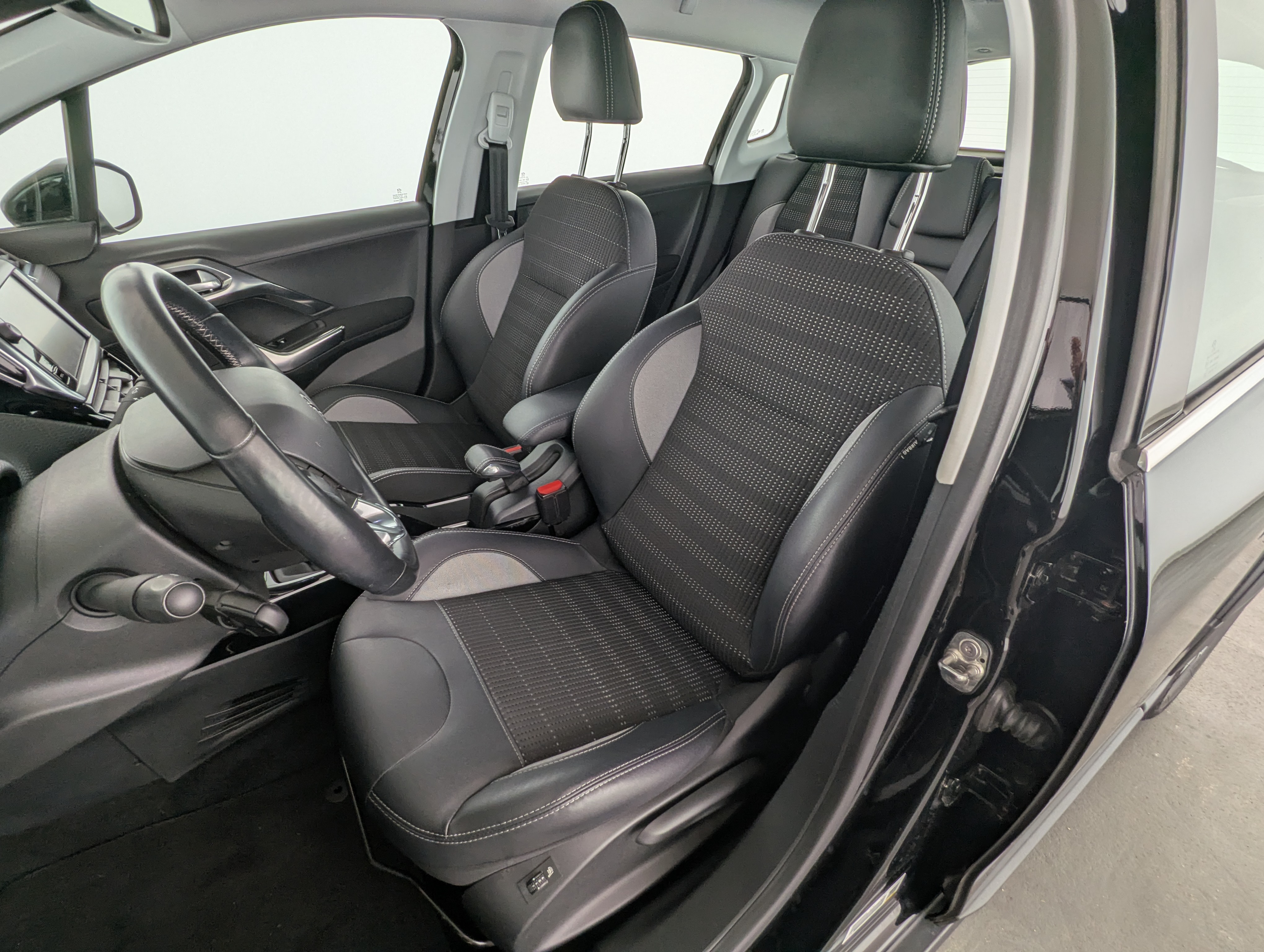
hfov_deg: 94.4
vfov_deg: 78.2
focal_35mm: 16
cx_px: 632
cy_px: 476
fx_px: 585
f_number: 2.2
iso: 41
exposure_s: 1/64.5
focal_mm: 2.35
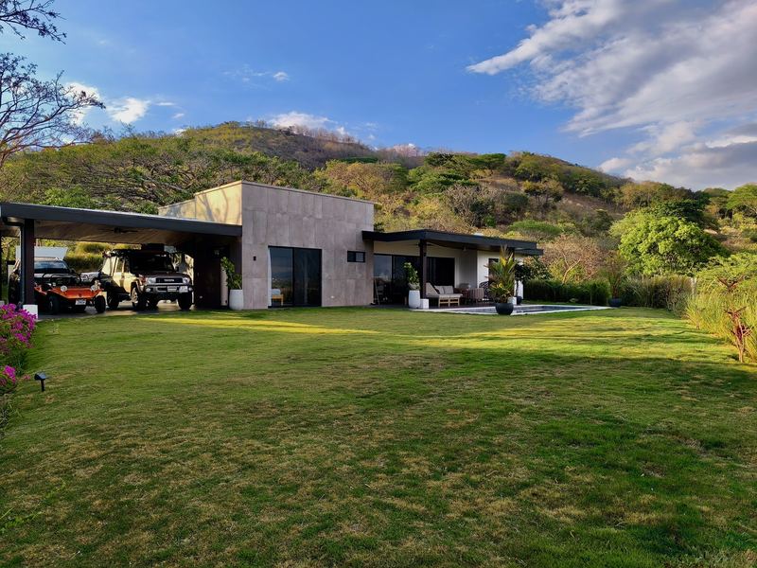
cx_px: 378
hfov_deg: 73.9
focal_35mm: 23
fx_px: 503
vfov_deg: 58.9
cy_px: 284
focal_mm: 6.14
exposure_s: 1/594
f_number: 1.65
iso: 50
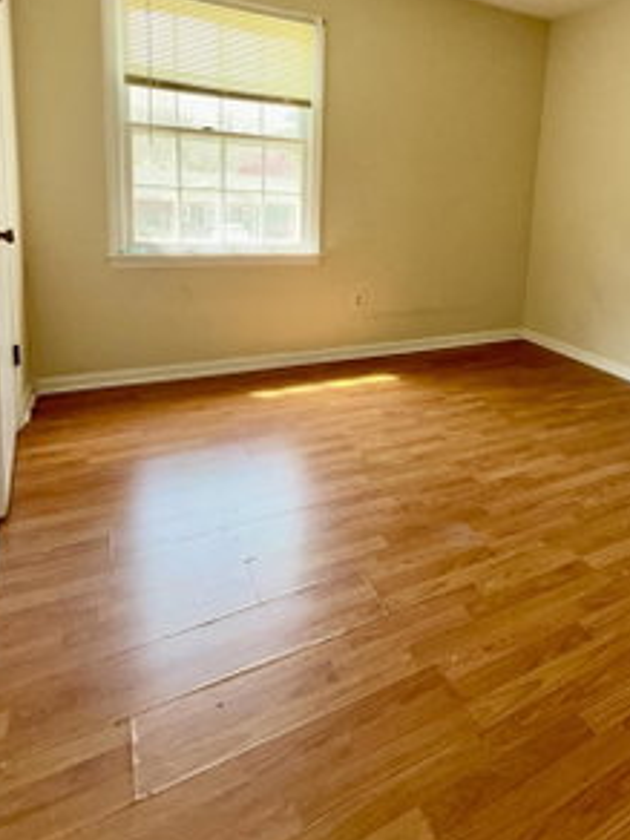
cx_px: 434
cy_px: 276
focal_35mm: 23
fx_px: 558
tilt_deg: -8.4
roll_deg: -3.3
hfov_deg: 57.2
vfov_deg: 71.6
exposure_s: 1/121
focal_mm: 2.22
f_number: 2.2
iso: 125
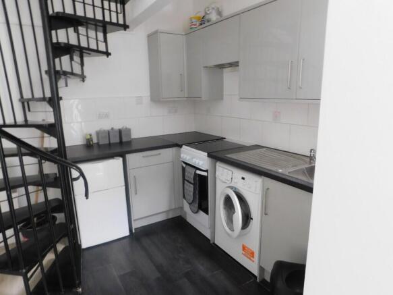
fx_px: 261
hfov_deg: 73.9
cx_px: 196
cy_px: 148
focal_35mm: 23
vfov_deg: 58.9
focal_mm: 4
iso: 400
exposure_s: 1/13
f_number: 3
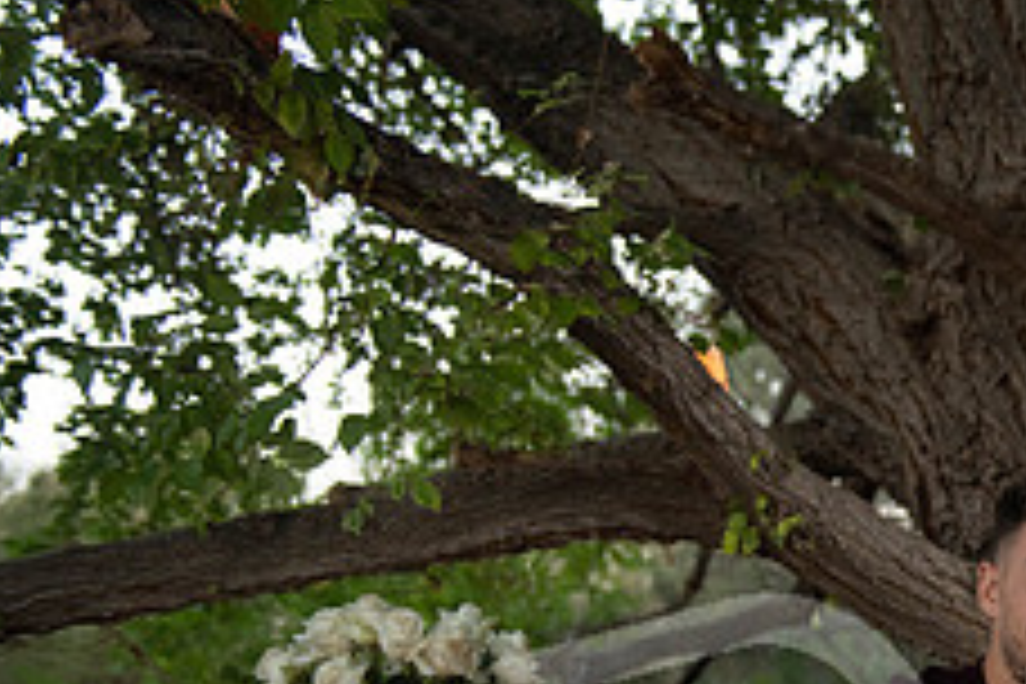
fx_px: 2536
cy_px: 781
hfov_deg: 21.0
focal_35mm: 89
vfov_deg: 14.9
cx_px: 1296
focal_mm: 35
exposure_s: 1/60
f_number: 2.8
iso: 400
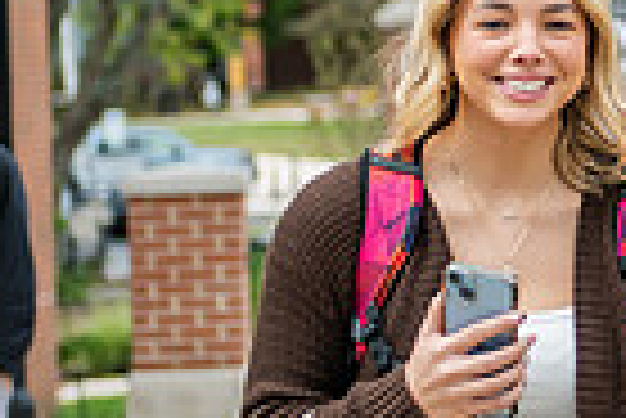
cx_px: 878
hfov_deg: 8.6
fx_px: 4073
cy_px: 47
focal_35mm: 234
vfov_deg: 5.9
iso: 100
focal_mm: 56
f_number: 2.8
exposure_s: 1/500
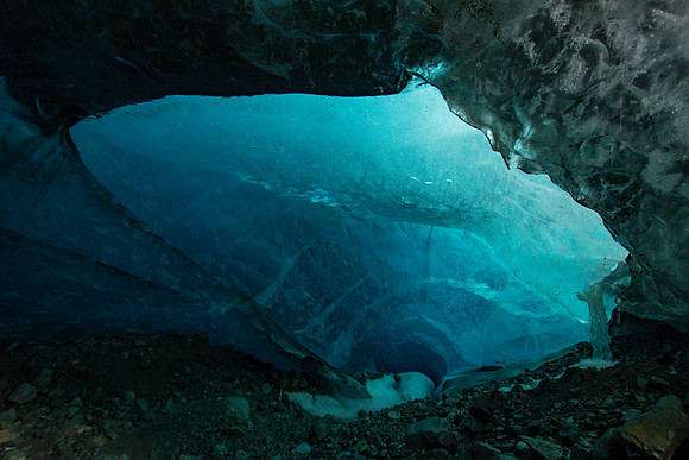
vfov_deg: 73.8
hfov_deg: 96.7
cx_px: 344
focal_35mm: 16
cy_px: 230
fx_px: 306
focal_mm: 11
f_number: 3.5
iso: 400
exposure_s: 1/60
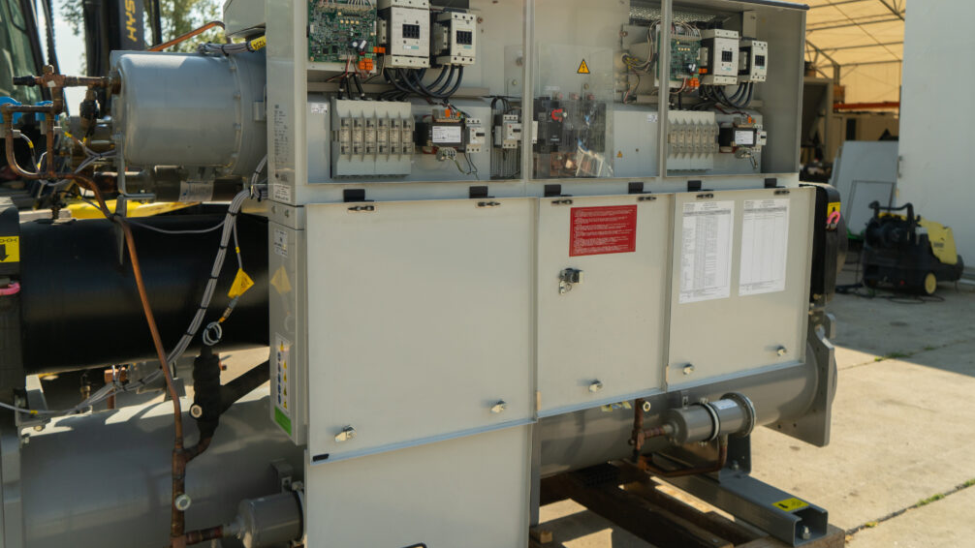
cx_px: 488
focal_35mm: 32
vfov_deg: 36.6
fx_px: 827
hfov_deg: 61.0
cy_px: 221
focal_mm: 30
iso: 500
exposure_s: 1/800
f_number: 4
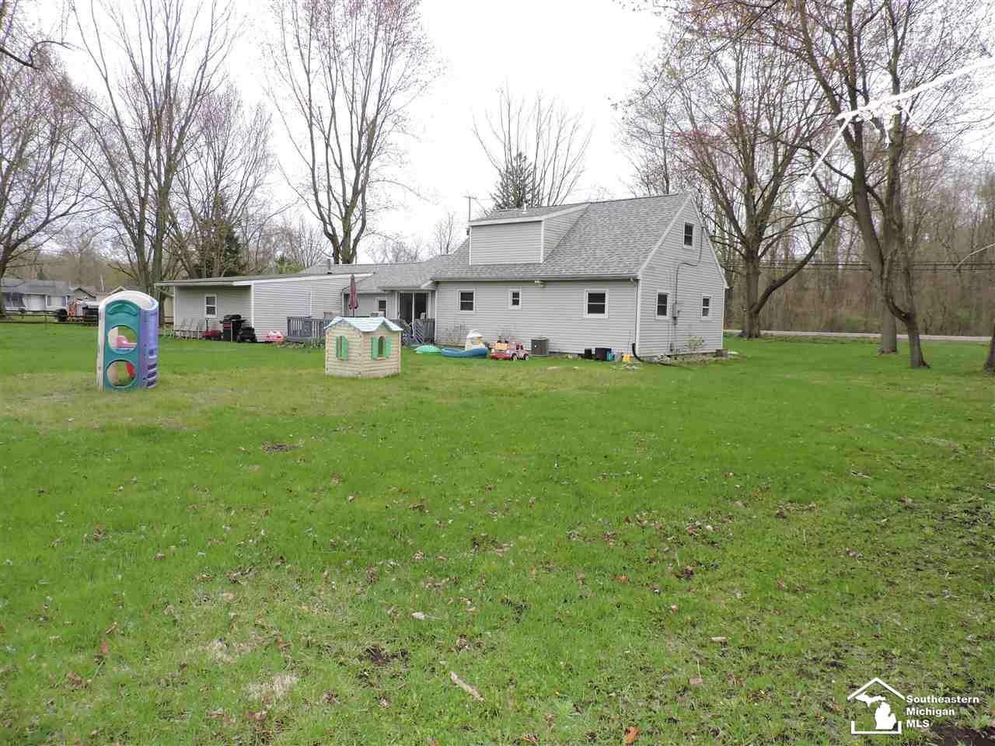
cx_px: 498
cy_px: 373
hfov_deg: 71.6
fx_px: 690
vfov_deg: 56.8
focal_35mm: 24
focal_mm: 4.3
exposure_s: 1/640
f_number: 3
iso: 250
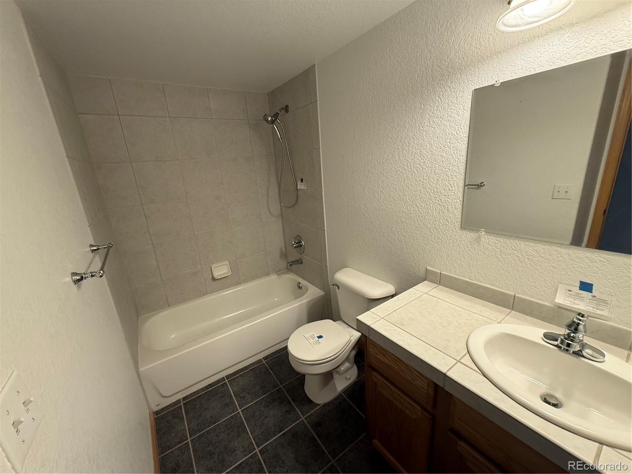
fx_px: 256
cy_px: 237
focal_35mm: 14
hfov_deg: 102.1
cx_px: 316
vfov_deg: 85.7
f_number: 2.2
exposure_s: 1/120
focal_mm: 2.22
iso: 250
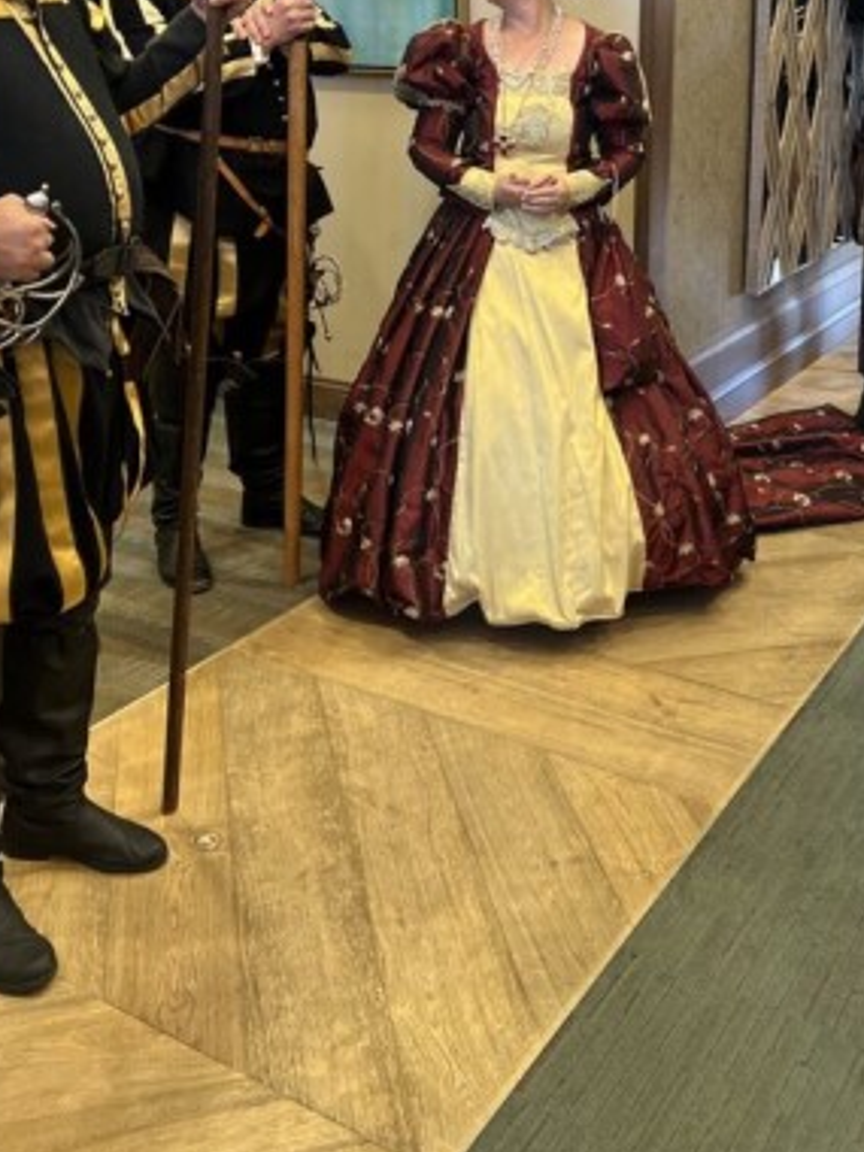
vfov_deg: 44.2
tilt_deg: -11.8
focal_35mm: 41
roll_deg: +0.9
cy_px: 285
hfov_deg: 35.1
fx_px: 1364
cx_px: 491
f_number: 1.5
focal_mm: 5.7
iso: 250
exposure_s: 1/60
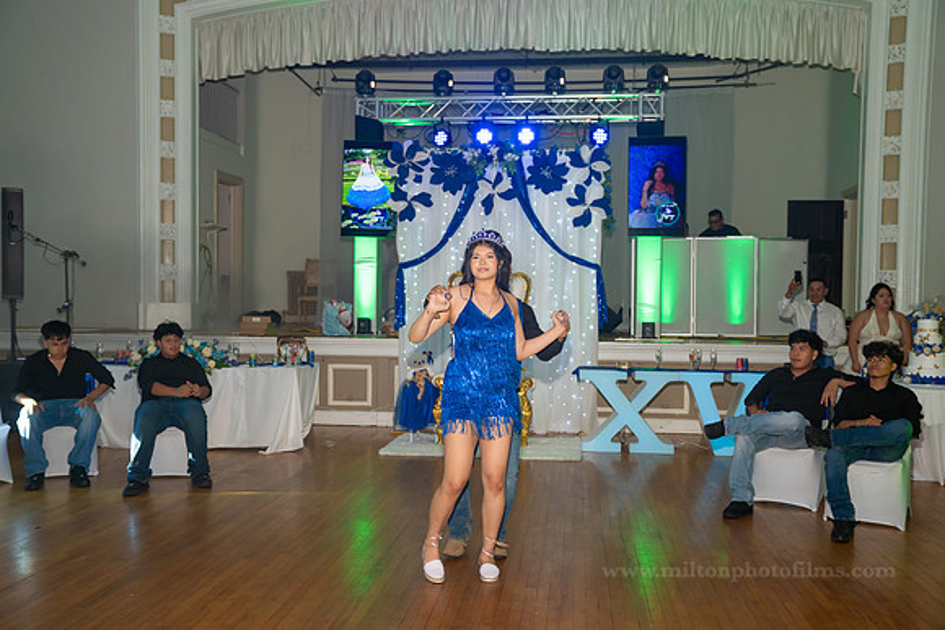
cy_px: 315
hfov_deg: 53.1
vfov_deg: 36.9
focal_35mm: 36
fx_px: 945
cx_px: 472
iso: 800
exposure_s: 1/80
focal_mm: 36
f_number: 3.5
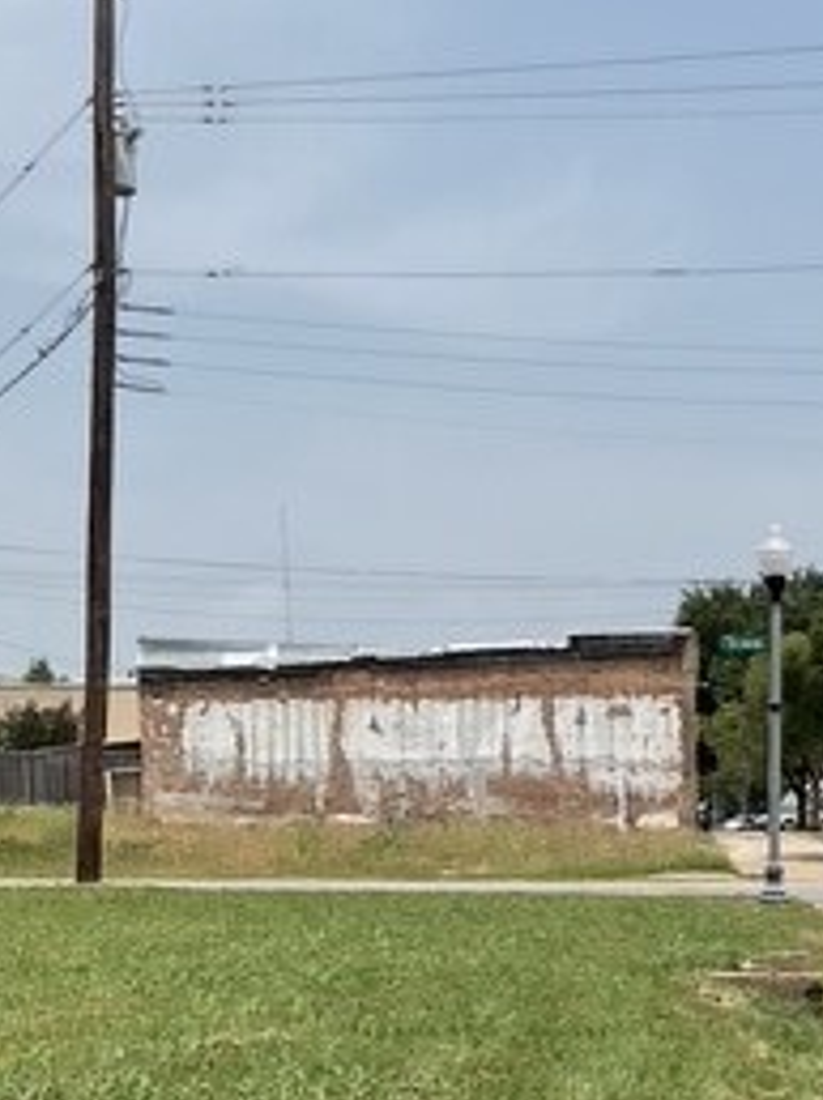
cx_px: 648
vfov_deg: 26.1
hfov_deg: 20.2
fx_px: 2286
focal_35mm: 72
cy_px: 998
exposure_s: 1/2959
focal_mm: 3
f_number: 1.8
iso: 16
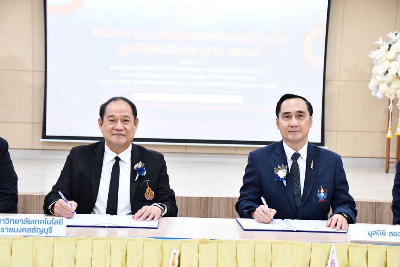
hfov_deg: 27.0
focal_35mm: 75
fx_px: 833
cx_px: 200
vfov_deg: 18.2
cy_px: 134
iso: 3200
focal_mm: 50
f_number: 4.8
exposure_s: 1/60
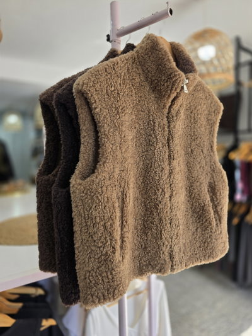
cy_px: 168
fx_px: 223
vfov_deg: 73.9
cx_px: 126
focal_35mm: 23
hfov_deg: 58.9
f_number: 1.7
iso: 25
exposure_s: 1/100
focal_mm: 6.3
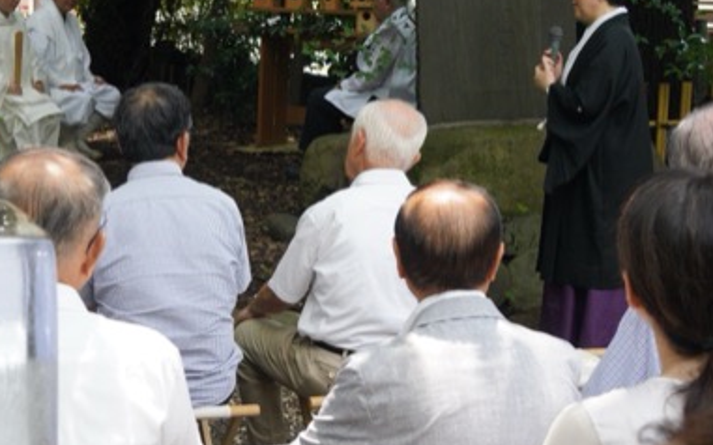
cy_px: 165
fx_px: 1496
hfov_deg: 26.7
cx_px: 245
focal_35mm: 77
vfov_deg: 16.9
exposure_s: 1/500
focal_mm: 30
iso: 2000
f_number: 5.6
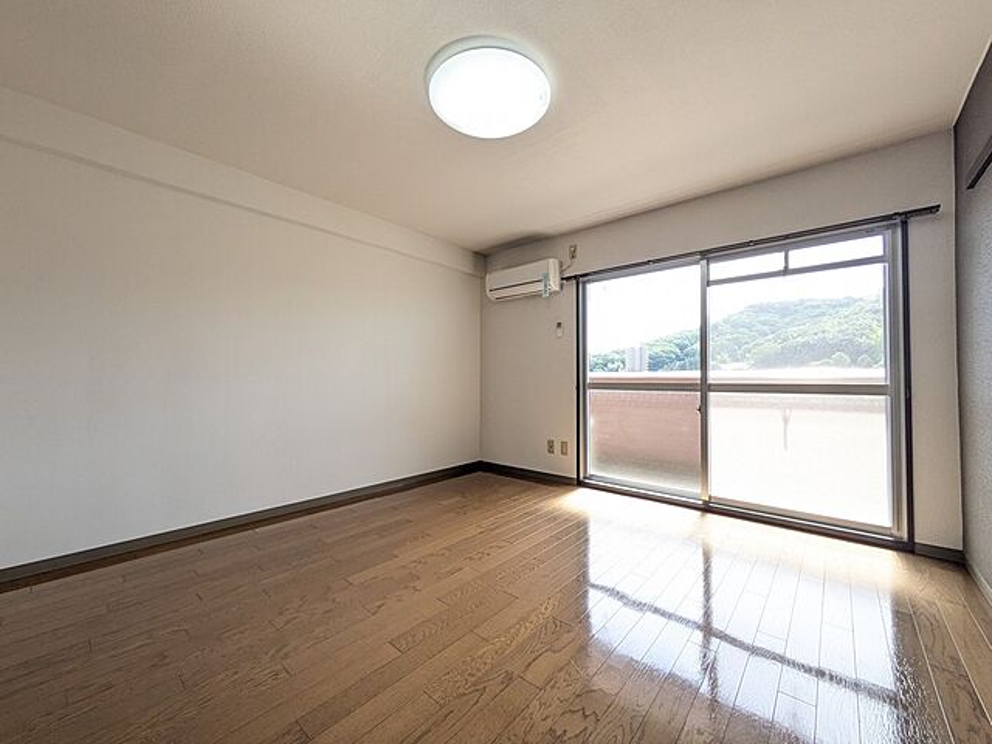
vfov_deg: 85.7
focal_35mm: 14
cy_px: 372
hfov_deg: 102.1
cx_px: 496
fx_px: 401
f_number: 2.2
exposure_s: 1/139
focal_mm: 1.83
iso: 49
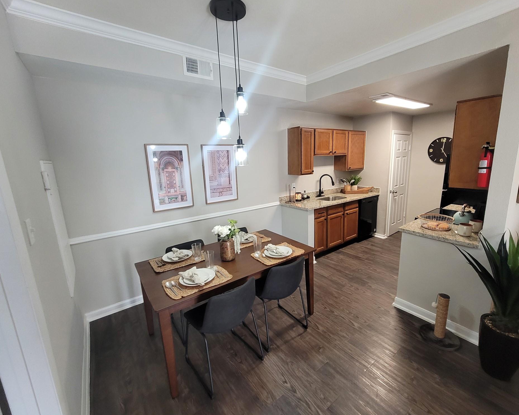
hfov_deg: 100.5
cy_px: 206
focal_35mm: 14
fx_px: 215
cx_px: 277
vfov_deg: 88.0
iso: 320
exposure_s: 1/60
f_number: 2.2
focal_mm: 2.2
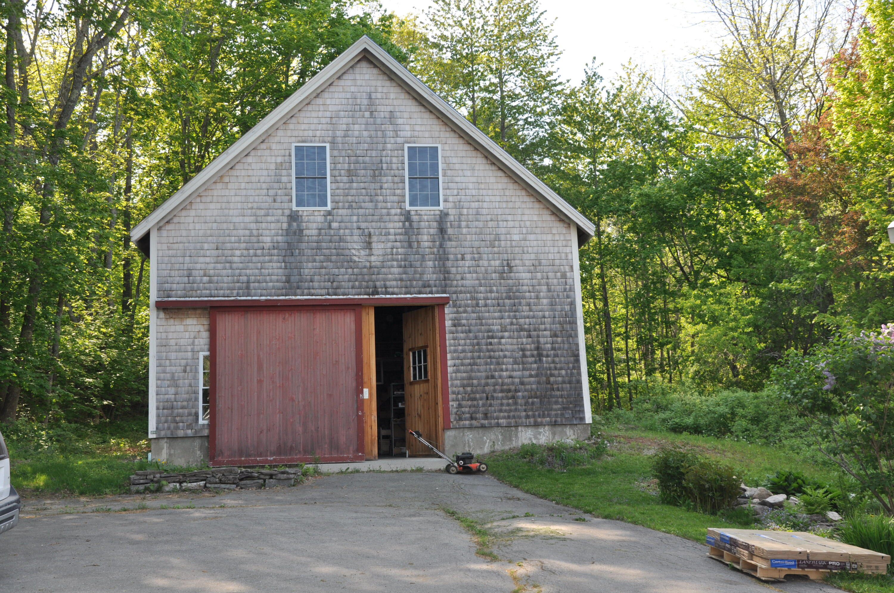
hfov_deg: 51.3
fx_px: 930
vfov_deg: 35.4
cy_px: 296
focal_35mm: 38
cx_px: 447
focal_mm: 25
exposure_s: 1/200
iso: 200
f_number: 6.3
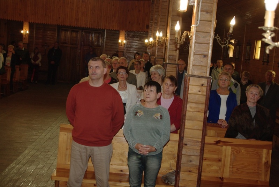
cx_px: 140
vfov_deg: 26.1
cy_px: 94
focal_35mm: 52
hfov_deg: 38.1
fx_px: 404
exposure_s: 1/45
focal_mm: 35
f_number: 4.5
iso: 560
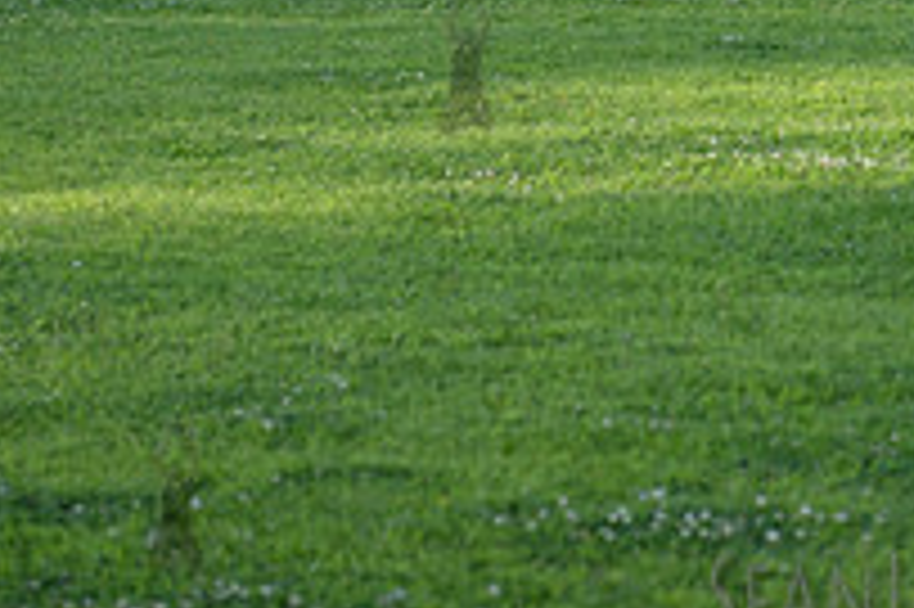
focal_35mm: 200
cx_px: 1045
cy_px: -164
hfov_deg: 10.2
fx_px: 5074
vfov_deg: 6.8
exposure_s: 1/2500
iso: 400
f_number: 2.8
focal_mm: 70
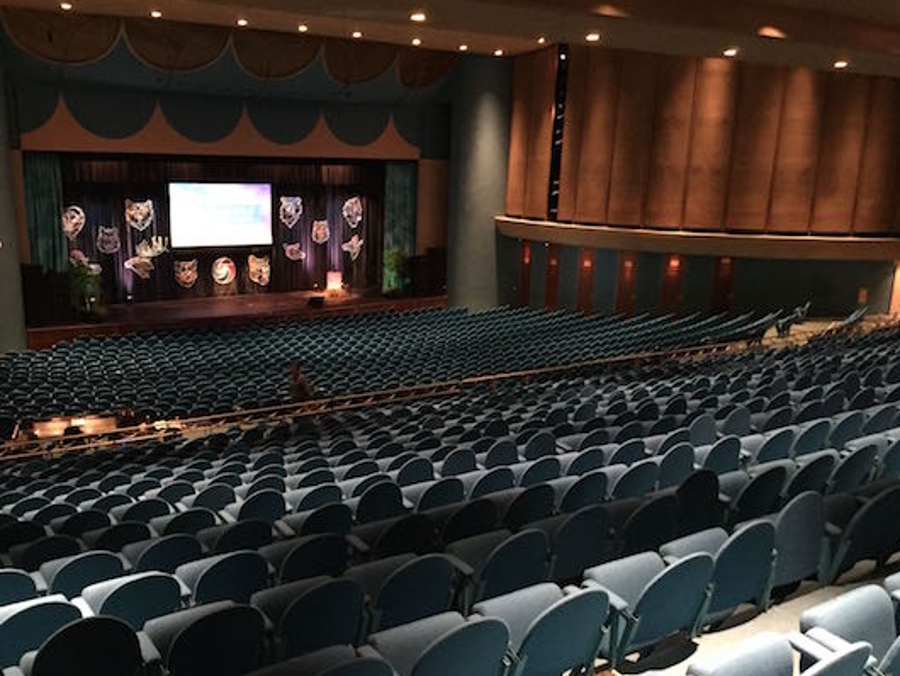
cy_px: 399
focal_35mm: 35
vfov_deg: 40.6
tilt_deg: -14.4
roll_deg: -1.4
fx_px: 910
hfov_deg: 52.5
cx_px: 408
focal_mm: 4.15
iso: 500
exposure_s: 1/15
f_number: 2.2
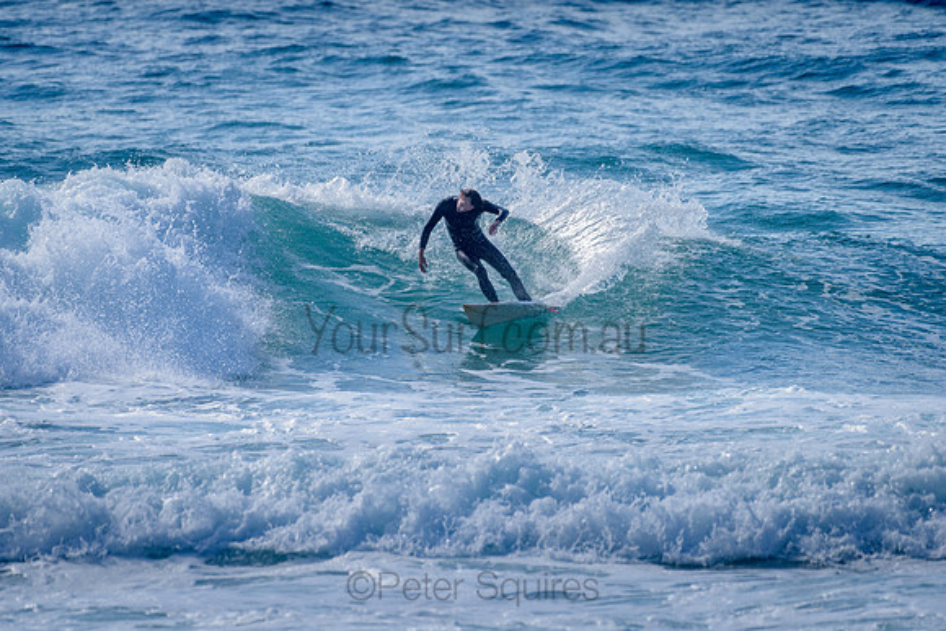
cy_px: 244
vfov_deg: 2.2
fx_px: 16116
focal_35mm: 613
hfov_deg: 3.4
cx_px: 471
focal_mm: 500
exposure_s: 1/2000
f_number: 5.6
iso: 160
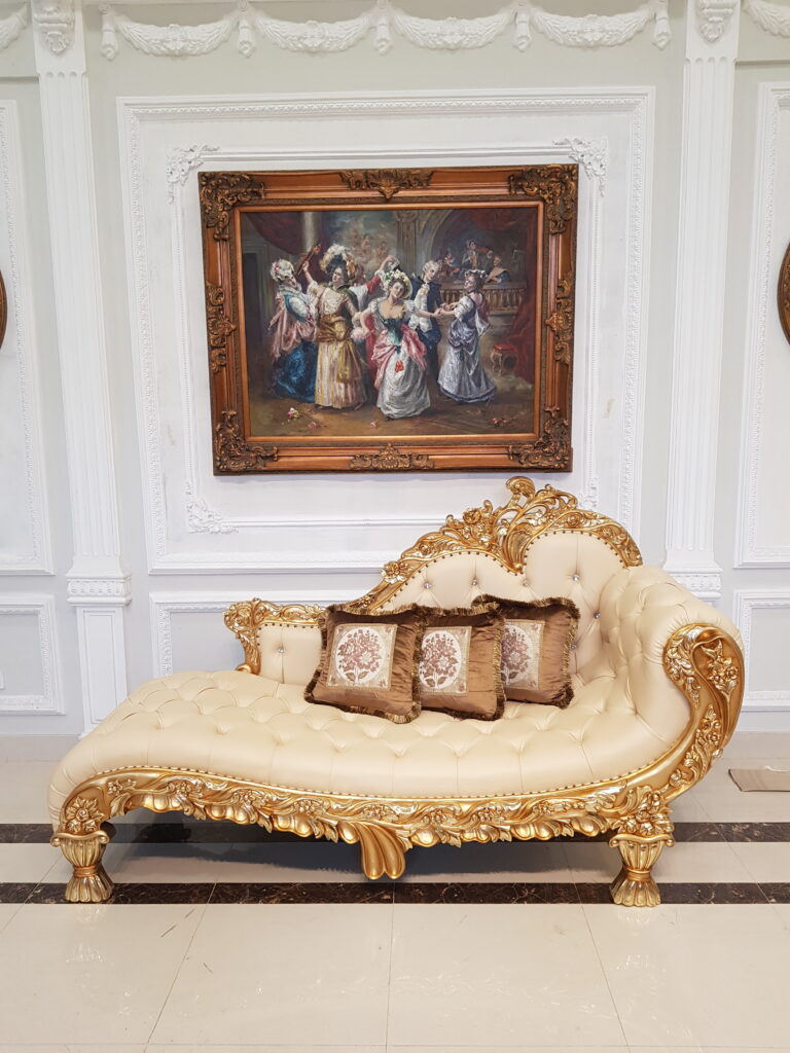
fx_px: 791
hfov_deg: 53.1
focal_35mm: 26
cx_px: 395
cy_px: 526
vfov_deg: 67.3
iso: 100
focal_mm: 4.3
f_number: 1.7
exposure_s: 1/50
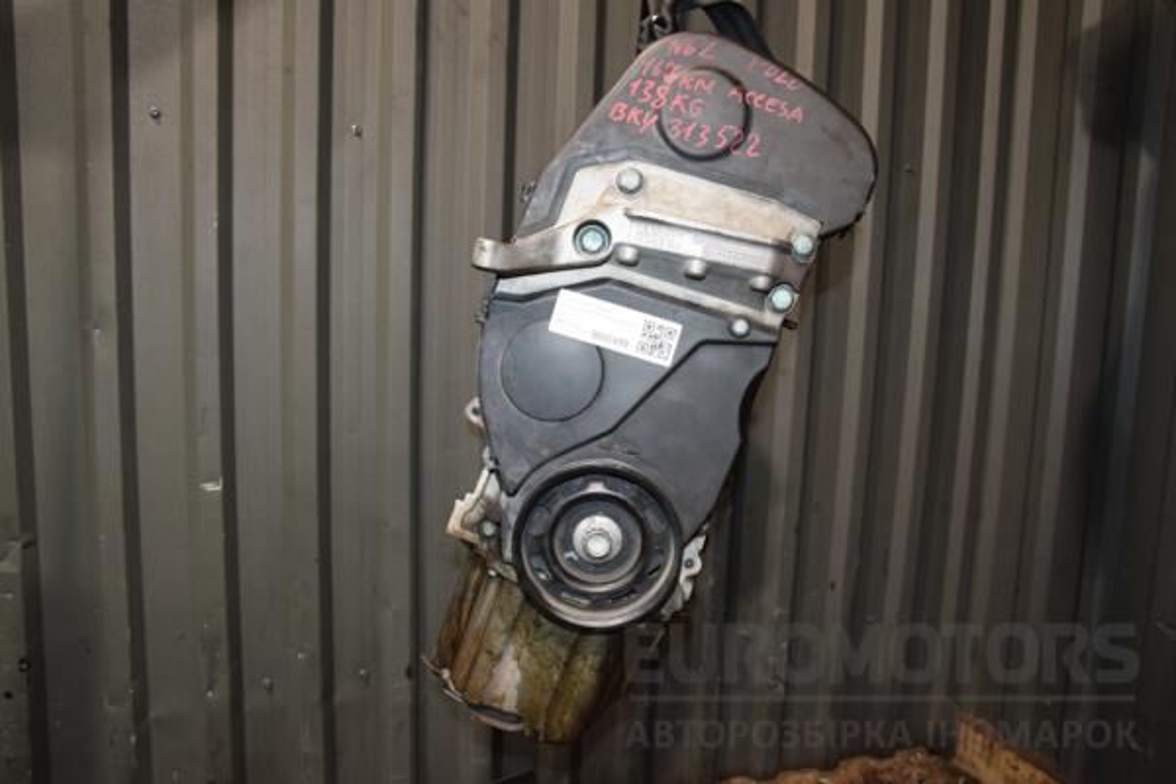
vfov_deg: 47.9
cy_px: 392
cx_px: 588
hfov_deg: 67.4
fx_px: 882
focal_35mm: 27
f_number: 5
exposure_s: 1/60
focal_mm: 18
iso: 800
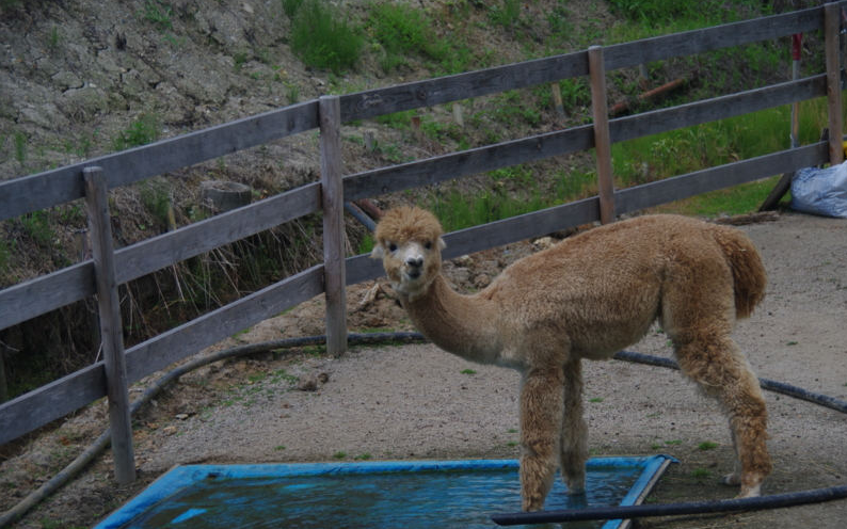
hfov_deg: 17.4
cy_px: 277
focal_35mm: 120
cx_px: 426
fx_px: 2770
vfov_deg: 10.9
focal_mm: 77.5
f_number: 5.6
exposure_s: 1/90
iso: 100
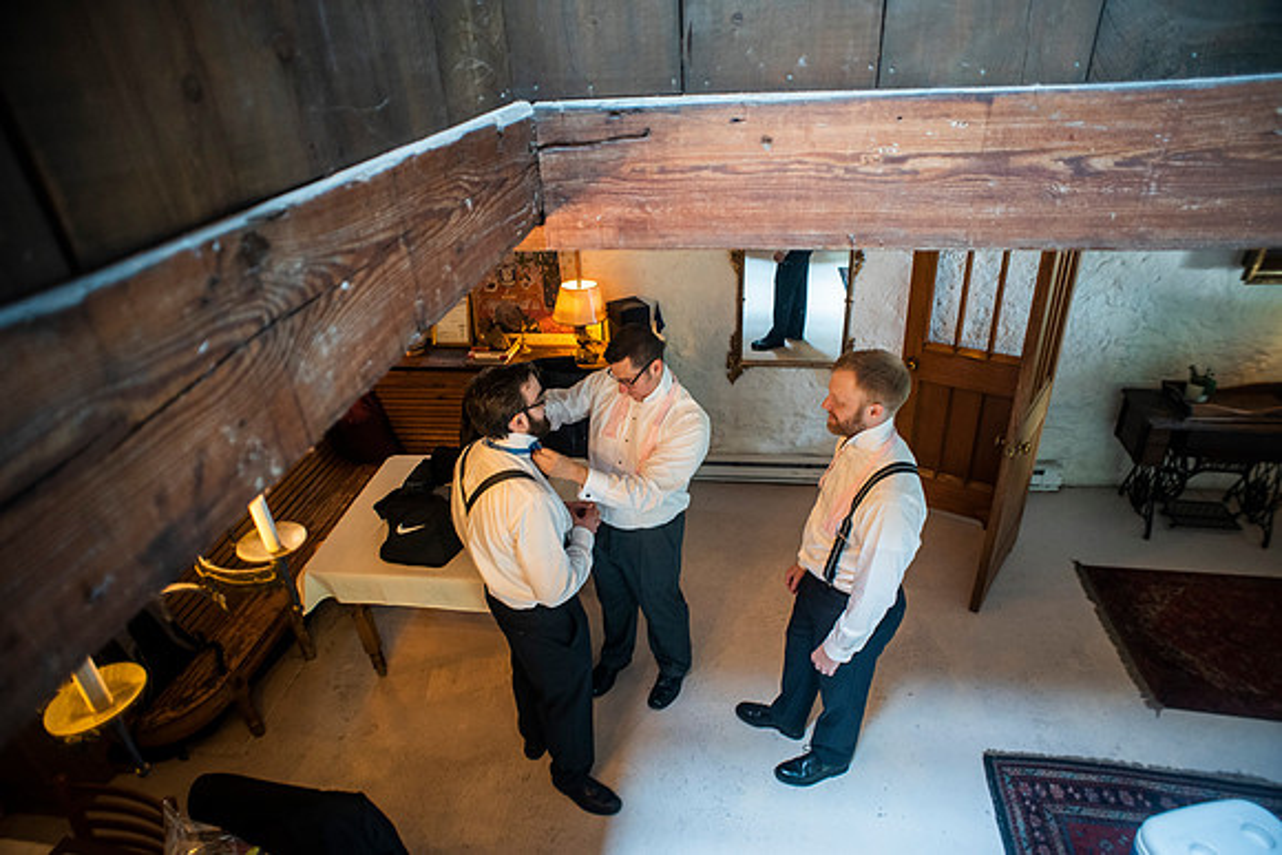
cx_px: 641
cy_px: 428
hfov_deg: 84.0
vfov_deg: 62.0
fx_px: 712
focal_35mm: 20
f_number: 2.8
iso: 1600
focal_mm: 20
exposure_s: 1/40
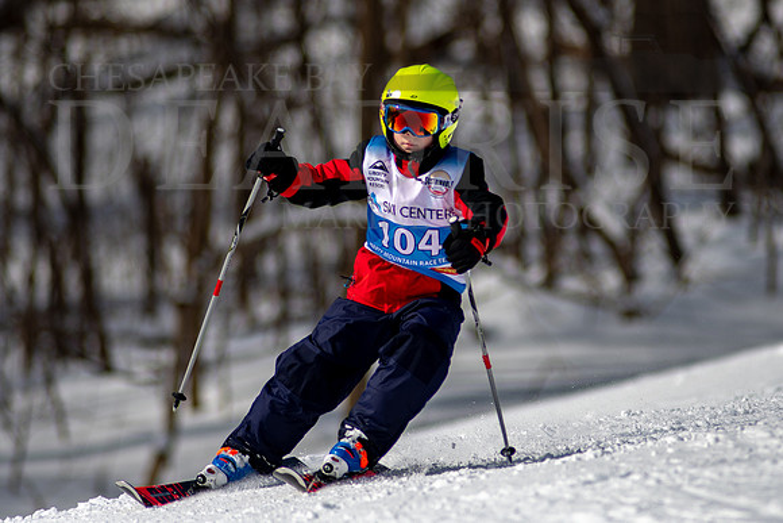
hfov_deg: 4.1
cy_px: 233
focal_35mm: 498
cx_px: 433
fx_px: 10838
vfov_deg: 2.8
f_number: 2.8
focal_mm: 300
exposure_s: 1/6400
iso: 100
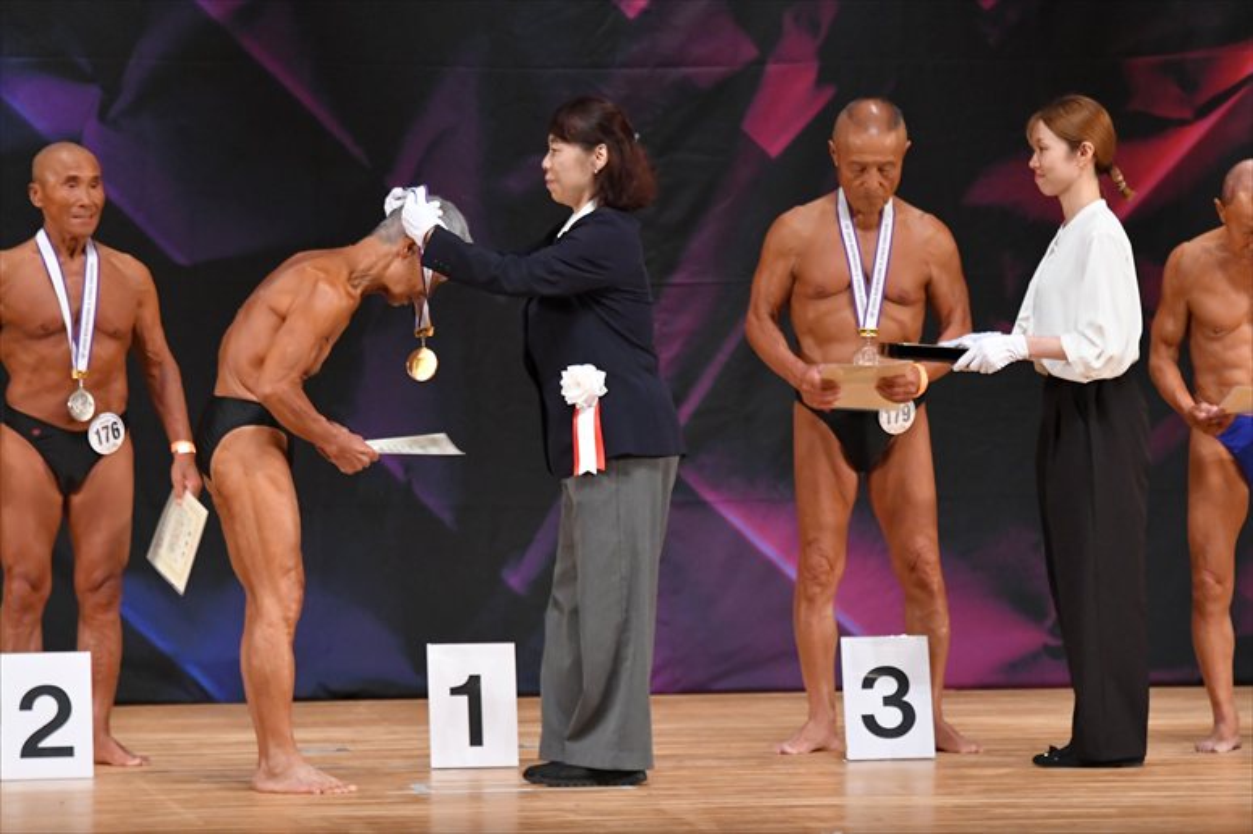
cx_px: 626
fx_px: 9915
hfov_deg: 7.2
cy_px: 417
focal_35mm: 285
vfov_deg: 4.8
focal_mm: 190
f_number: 5.6
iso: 4500
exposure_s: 1/400
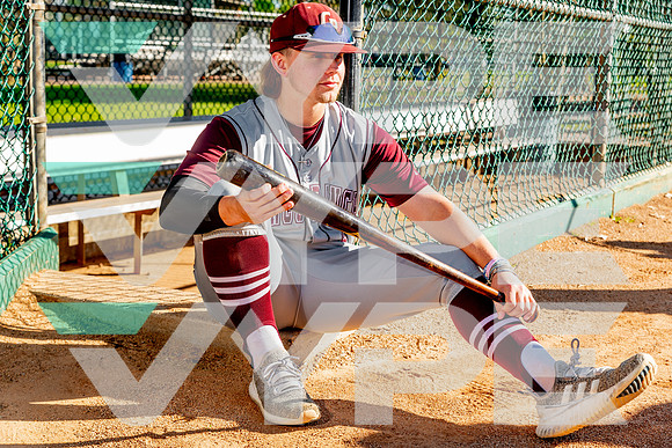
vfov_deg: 24.2
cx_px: 336
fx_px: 1046
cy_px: 224
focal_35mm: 56
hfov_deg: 35.6
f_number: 5.6
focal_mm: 56
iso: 100
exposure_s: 1/250
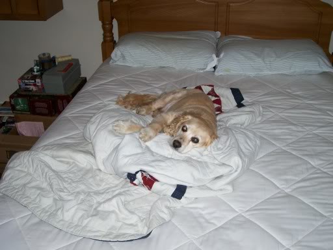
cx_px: 166
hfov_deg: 44.8
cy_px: 125
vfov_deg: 34.3
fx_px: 404
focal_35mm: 42
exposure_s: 1/68.5
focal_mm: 7
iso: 80
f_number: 2.9
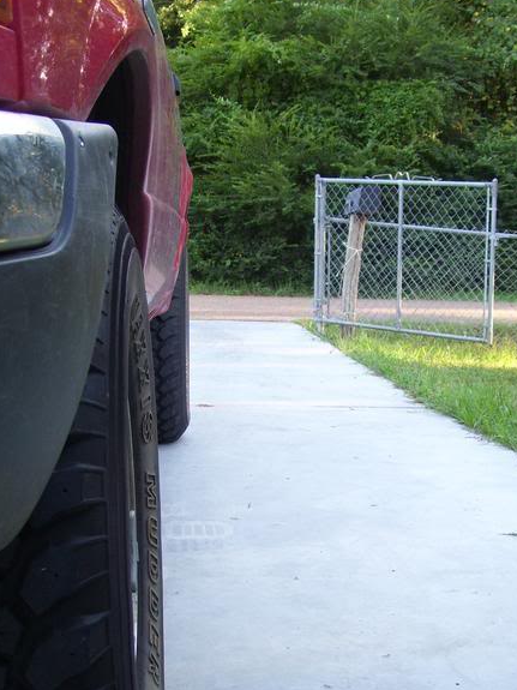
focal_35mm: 64
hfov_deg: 22.9
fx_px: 1275
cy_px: 444
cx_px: 277
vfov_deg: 30.1
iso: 80
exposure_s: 1/45
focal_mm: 7.6
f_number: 3
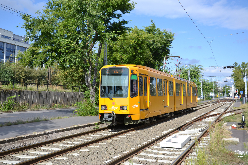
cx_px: 124
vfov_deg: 29.9
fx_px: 310
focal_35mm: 45
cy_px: 82
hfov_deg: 43.6
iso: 400
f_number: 5.6
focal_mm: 30
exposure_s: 1/1600
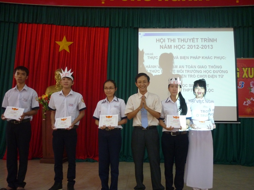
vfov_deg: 42.9
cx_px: 127
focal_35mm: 33
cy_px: 95
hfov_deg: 55.4
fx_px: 242
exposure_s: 1/30
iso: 320
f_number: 2.8
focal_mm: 5.5
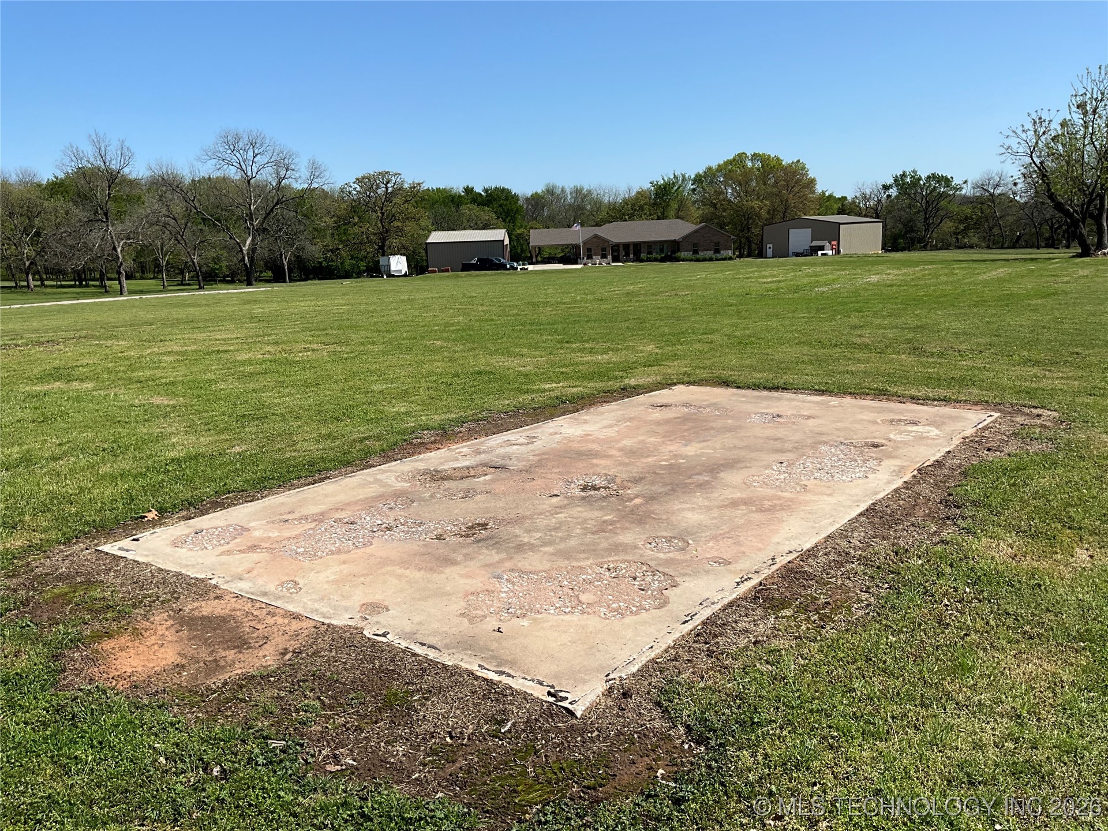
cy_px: 416
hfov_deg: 61.7
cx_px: 554
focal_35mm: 29
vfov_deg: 48.2
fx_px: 928
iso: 25
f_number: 1.8
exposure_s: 1/2538
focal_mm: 3
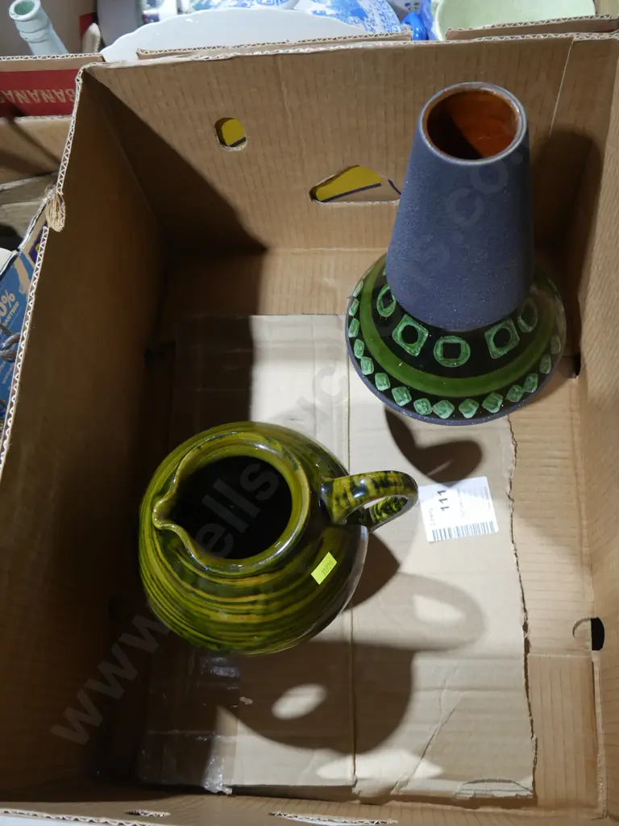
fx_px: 763
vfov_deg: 56.8
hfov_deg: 44.2
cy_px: 413
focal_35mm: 32
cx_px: 310
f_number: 3.6
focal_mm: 16
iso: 640
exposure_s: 1/60
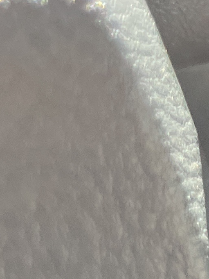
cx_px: 791
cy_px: 256
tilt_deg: -41.5
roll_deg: +0.2
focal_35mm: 154
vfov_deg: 12.7
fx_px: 1239
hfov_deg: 7.4
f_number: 1.6
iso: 64
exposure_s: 1/121
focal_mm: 4.2
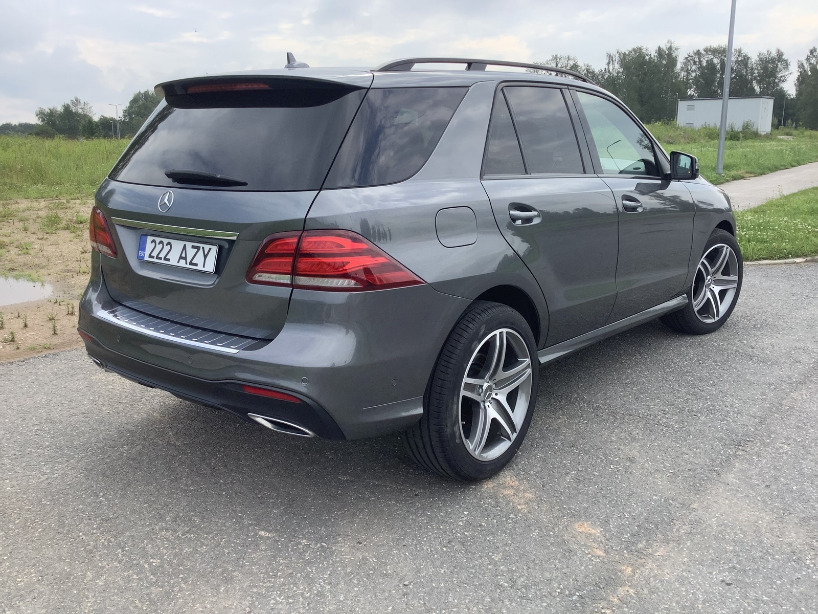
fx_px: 733
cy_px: 307
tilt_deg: -14.0
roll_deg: +0.4
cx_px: 409
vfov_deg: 45.4
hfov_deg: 58.4
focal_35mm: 31
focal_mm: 3.3
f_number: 2.4
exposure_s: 1/488
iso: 25
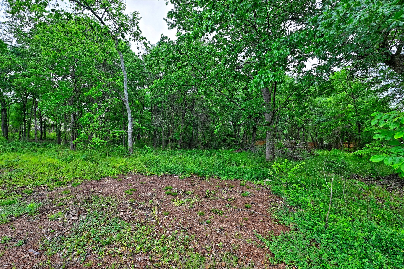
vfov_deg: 81.1
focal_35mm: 14
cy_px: 134
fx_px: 157
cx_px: 202
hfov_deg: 104.3
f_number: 8
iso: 400
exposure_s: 1/50
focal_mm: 14
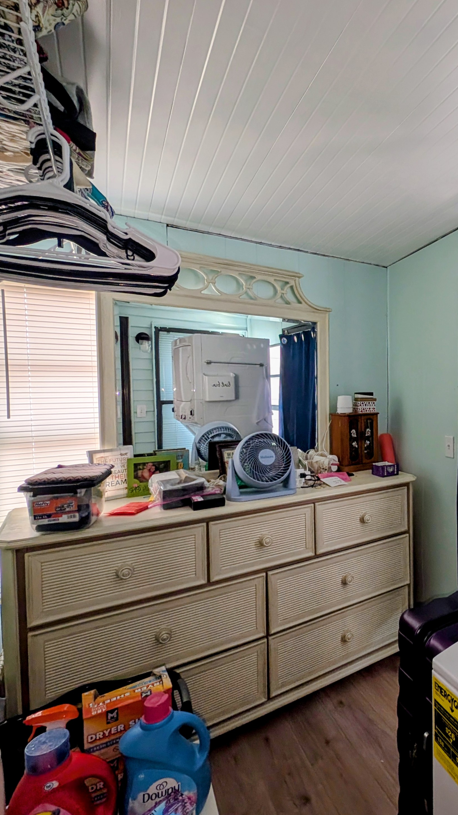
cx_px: 414
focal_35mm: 18
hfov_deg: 53.2
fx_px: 389
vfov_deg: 92.7
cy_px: 408
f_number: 1.95
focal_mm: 2.23
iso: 57
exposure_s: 1/111
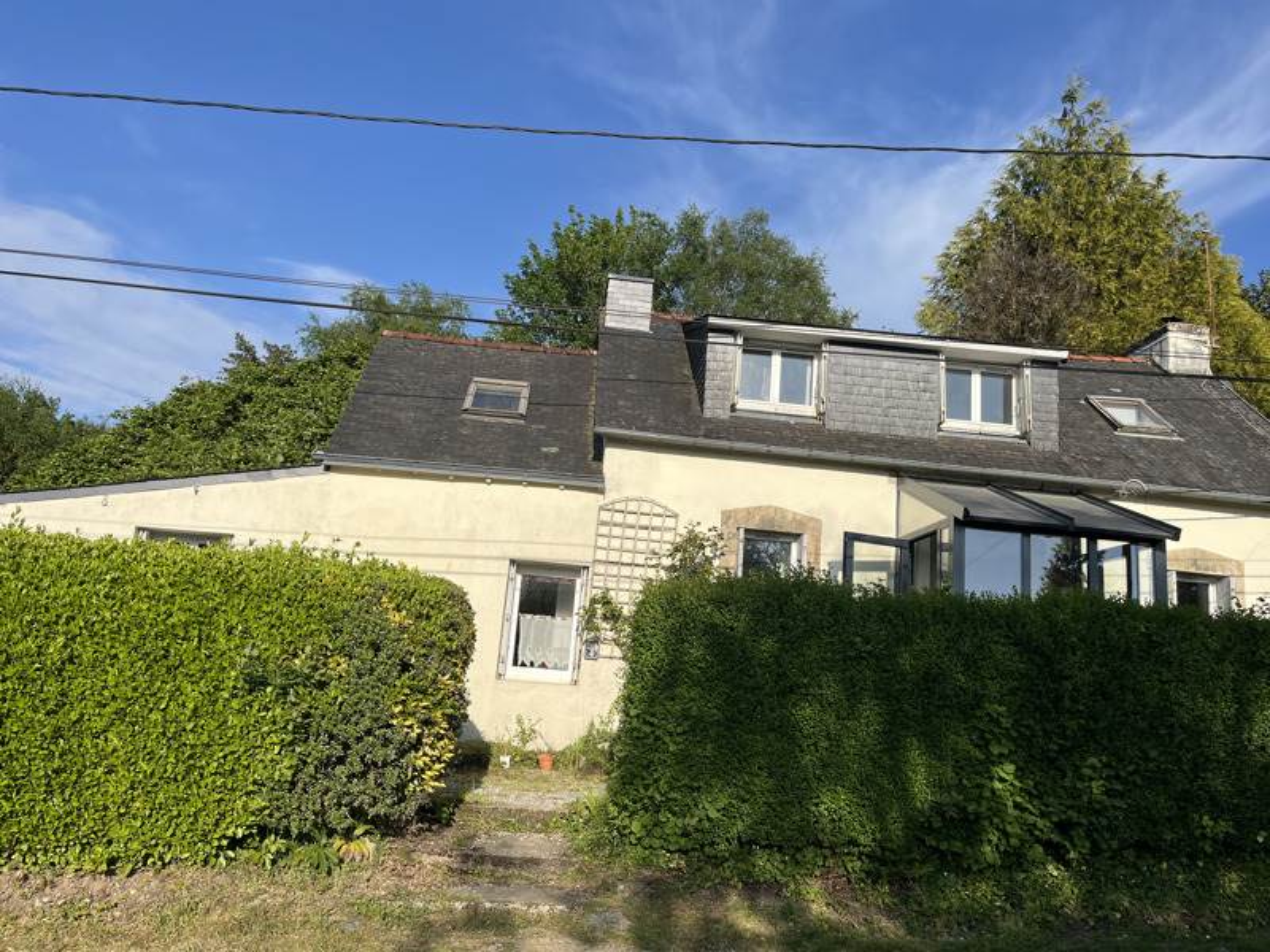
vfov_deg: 53.1
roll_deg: -5.1
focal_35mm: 26
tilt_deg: +11.8
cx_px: 635
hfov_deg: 67.3
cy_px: 476
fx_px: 954
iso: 50
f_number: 1.6
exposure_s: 1/3876
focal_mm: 5.1
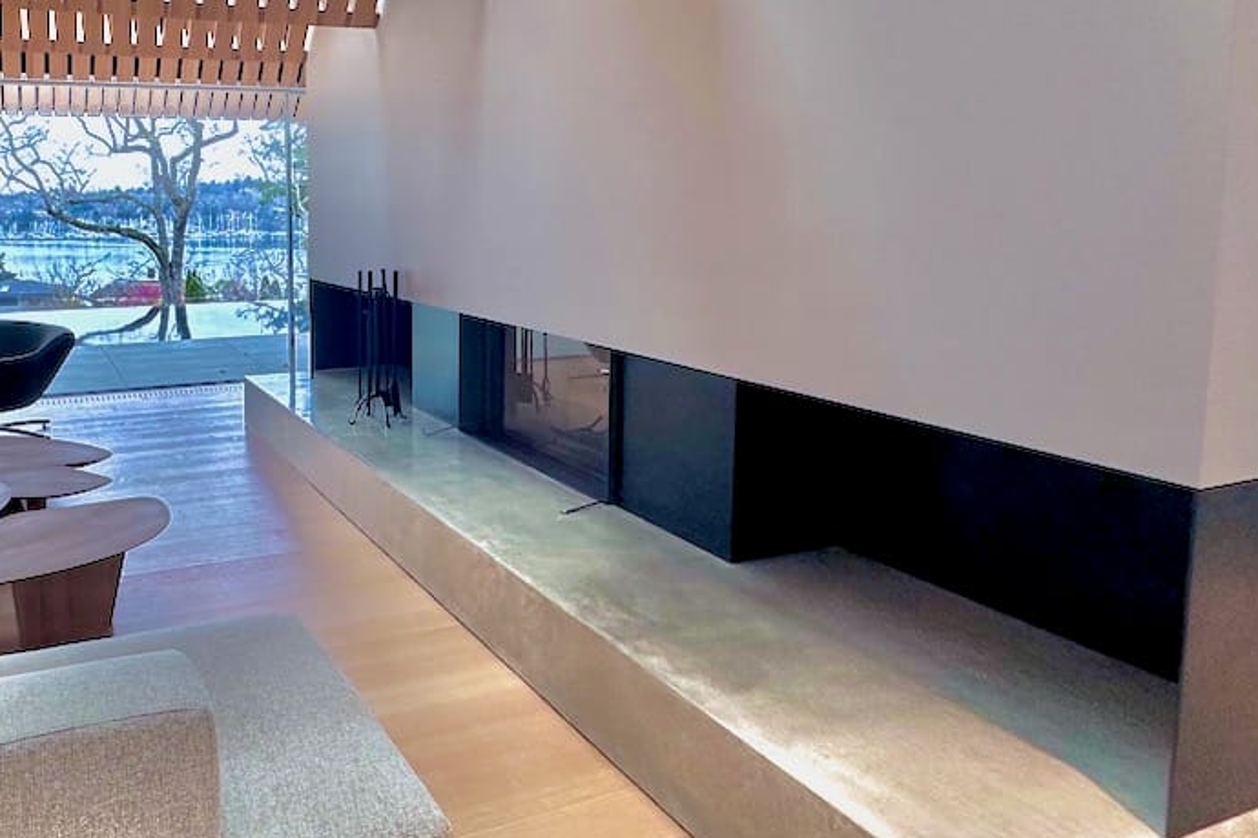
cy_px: 291
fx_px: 943
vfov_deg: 47.3
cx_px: 361
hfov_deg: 64.5
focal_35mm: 27
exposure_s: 1/99
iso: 160
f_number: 2.2
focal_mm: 2.22
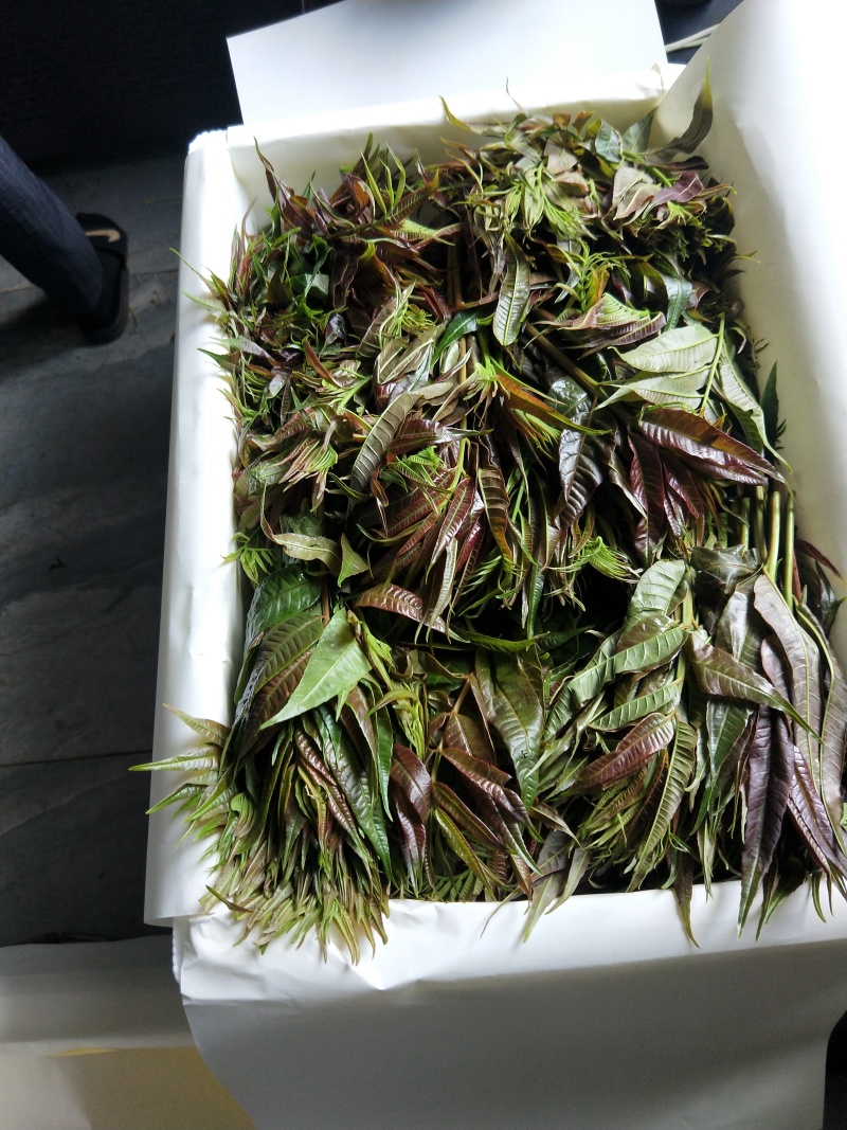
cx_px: 424
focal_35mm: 25
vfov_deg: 69.4
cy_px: 565
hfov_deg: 54.9
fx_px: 816
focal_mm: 4.27
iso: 65
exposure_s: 1/100
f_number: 1.7
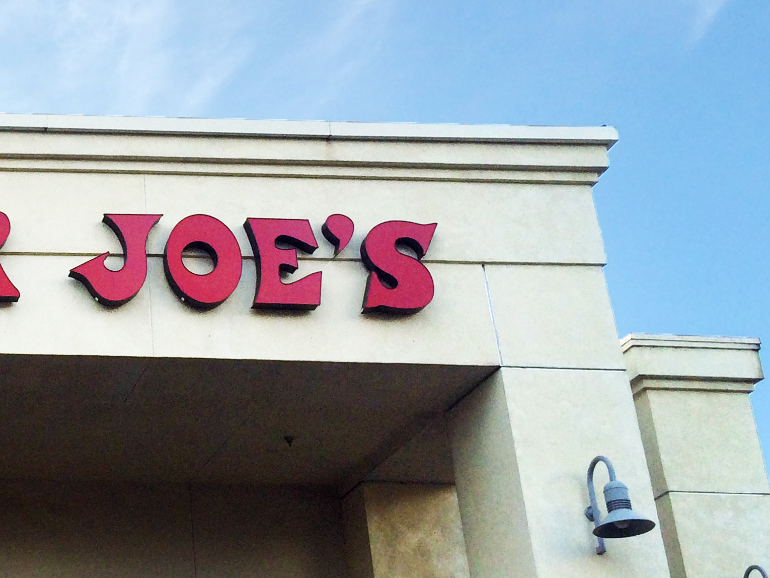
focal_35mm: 64
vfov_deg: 22.9
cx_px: -6
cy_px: 226
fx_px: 1424
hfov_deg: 28.4
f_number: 2.2
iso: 32
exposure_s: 1/789
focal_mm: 4.12
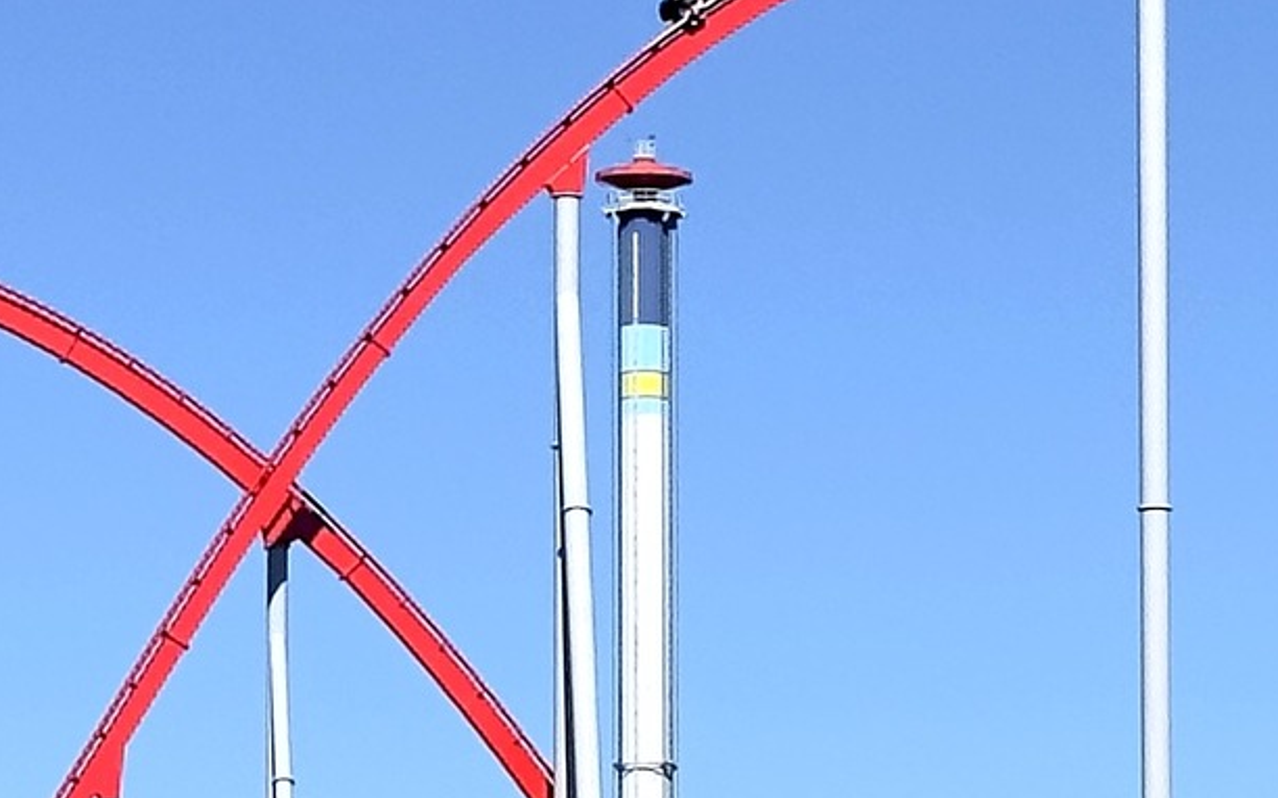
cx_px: 1391
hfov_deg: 9.8
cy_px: 765
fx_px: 7416
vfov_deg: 6.1
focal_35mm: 213
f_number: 1.78
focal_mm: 6.86
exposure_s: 1/5882
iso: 64
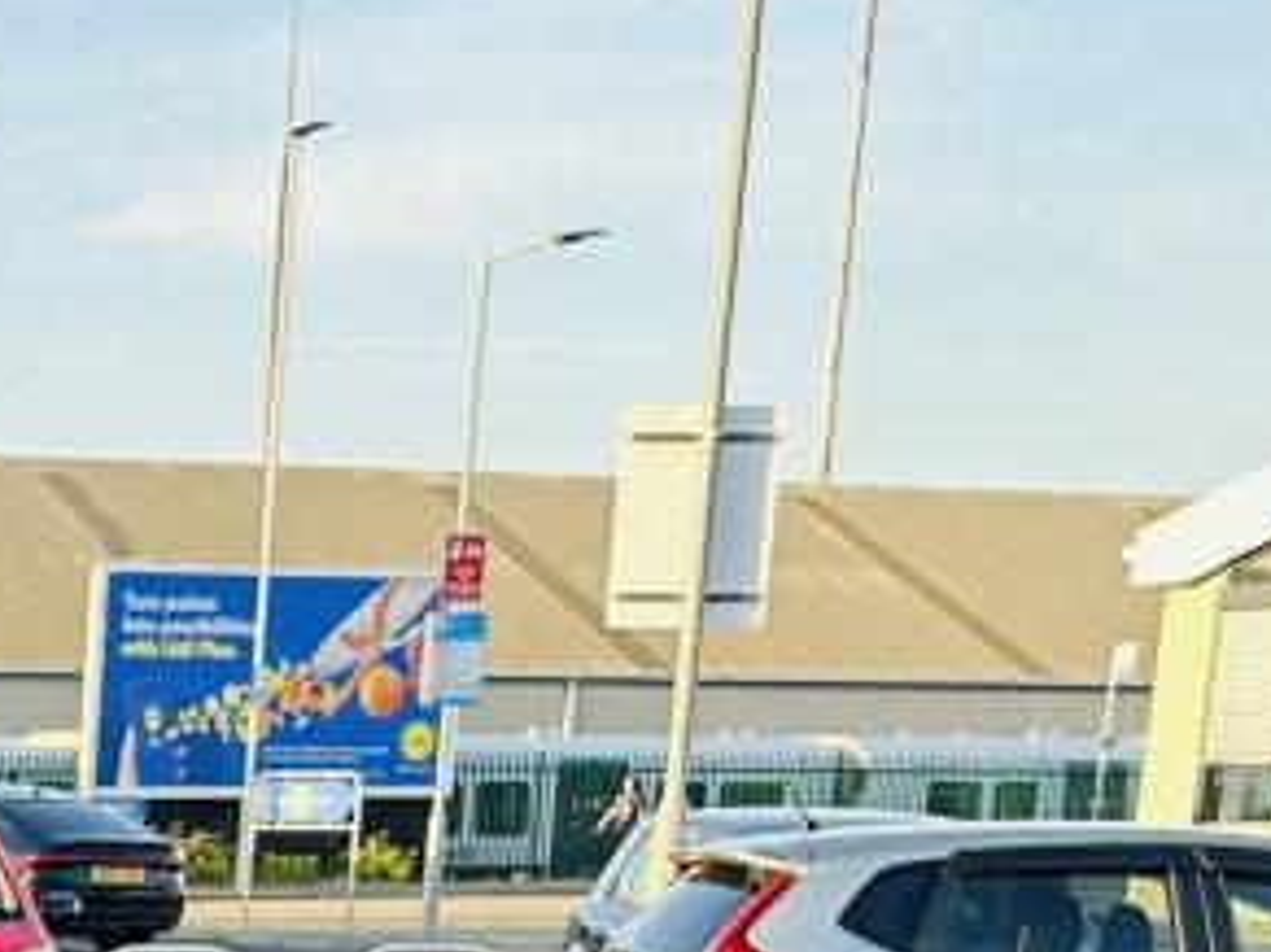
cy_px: 1878
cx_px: -590
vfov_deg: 13.0
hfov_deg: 17.9
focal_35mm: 99
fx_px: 3633
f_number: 1.78
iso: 80
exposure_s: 1/328
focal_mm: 6.86
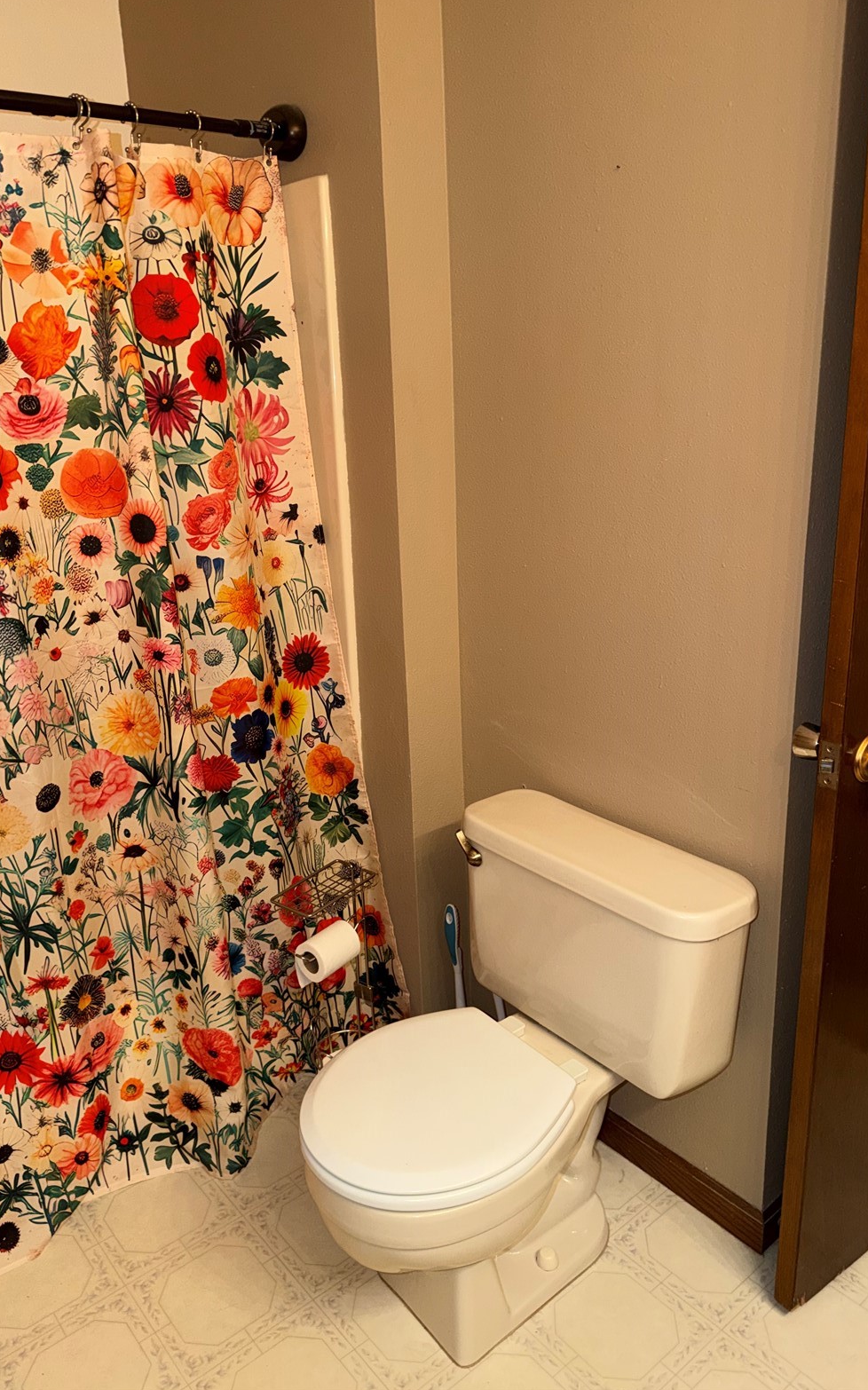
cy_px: 683
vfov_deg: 70.4
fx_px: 985
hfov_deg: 47.4
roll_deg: +3.1
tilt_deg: -16.3
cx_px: 369
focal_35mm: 26
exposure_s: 1/24
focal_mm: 6.76
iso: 100
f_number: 1.78
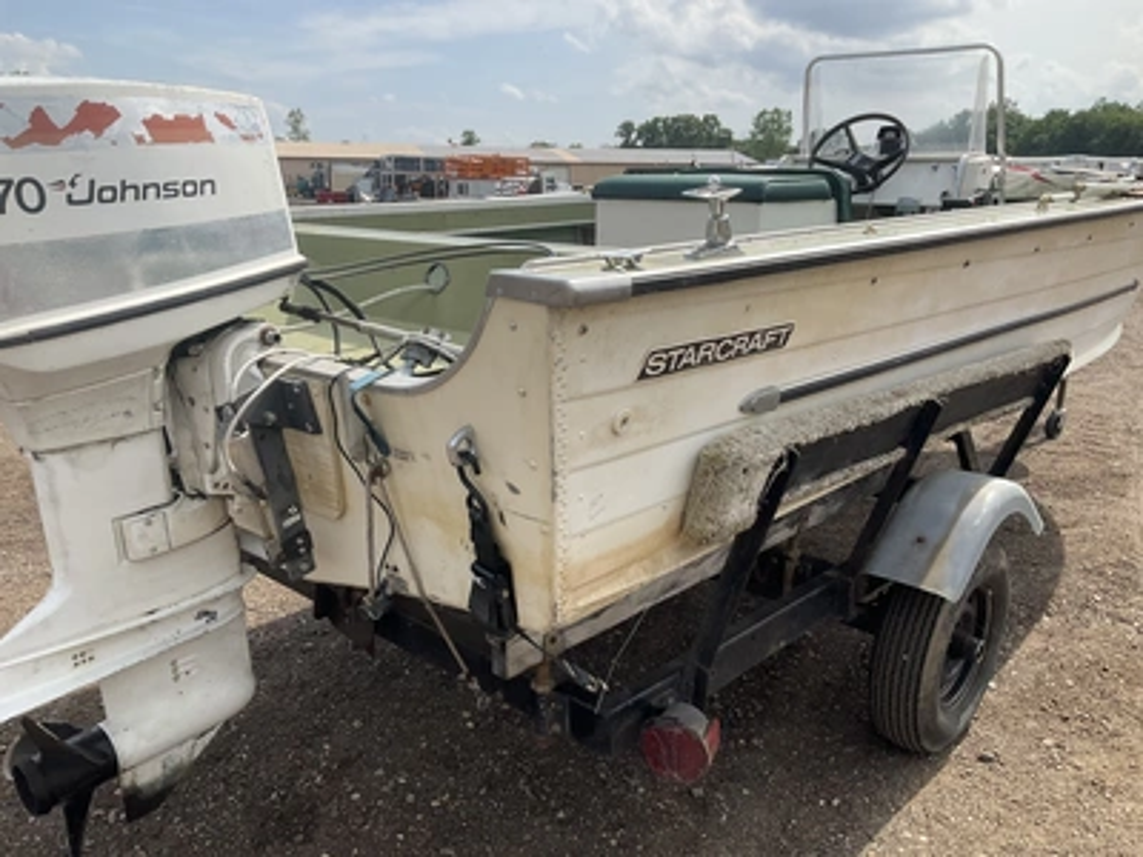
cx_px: 572
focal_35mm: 29
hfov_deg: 61.7
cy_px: 428
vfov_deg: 48.2
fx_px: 958
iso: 25
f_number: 1.8
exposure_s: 1/1412
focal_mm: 3
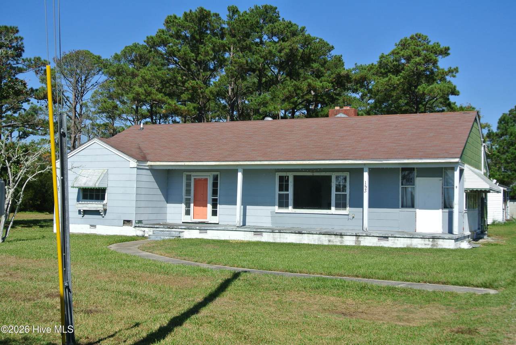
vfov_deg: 30.6
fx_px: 631
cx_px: 258
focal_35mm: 44
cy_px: 172
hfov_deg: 44.4
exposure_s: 1/800
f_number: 5
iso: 100
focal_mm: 16.3
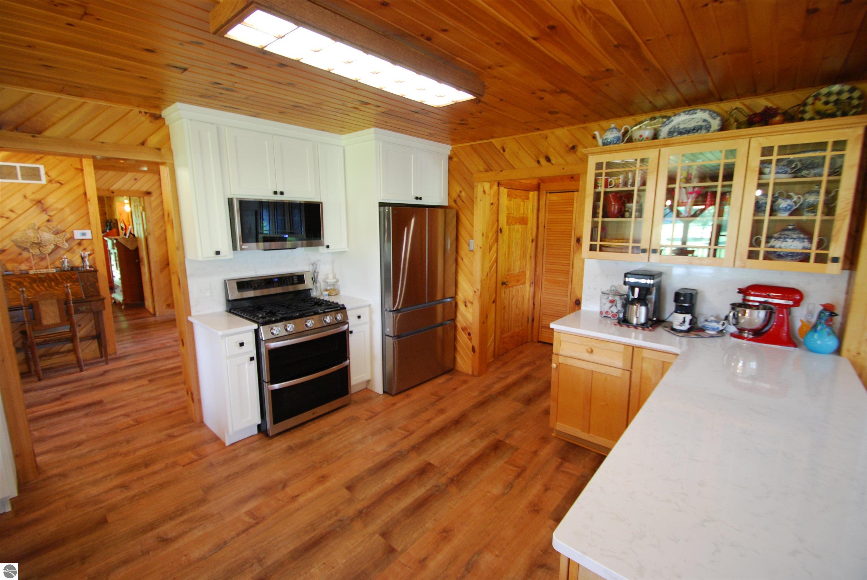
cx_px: 434
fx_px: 362
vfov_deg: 77.5
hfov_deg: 100.3
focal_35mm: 15
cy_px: 290
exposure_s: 1/15
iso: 400
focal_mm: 10
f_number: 3.5
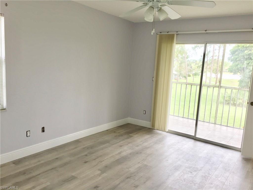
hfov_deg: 61.7
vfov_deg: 48.2
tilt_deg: -7.8
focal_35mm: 29
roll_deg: -3.9
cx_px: 126
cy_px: 95
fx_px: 212
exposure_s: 1/120
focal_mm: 4.15
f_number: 2.2
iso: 50
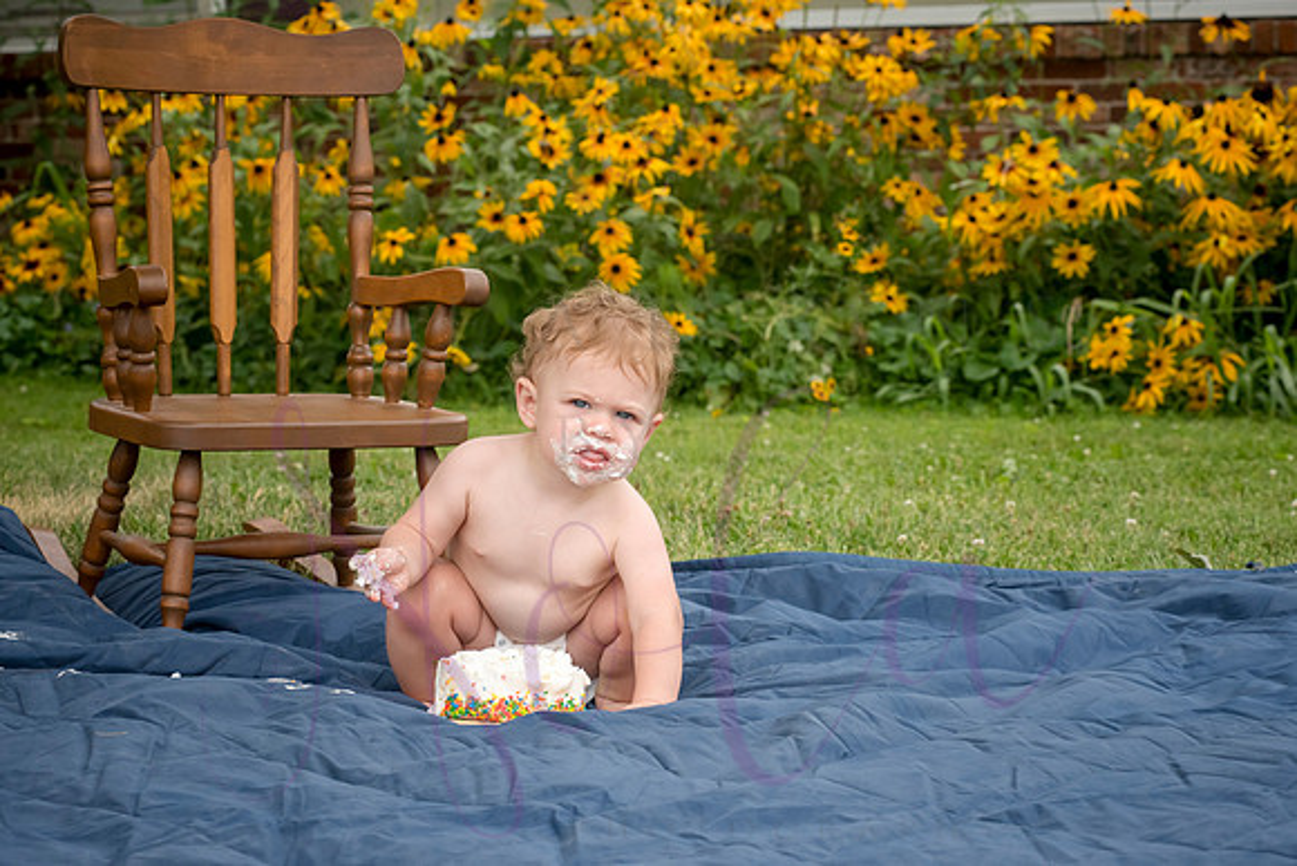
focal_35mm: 91
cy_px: 424
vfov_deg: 15.1
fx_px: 3262
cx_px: 654
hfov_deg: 22.5
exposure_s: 1/320
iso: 500
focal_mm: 86
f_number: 9
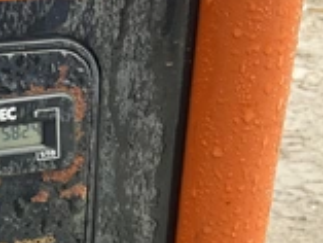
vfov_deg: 19.9
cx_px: -47
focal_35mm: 74
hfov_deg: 24.3
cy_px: 148
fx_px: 691
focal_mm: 3
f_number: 1.8
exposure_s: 1/98
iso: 64
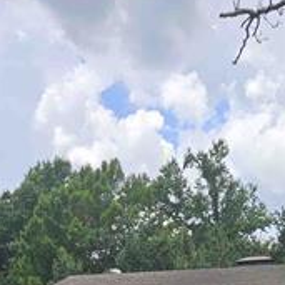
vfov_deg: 20.6
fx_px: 708
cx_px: 128
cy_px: 377
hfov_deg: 22.8
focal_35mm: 76
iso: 25
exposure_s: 1/1123
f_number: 1.8
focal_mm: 5.4
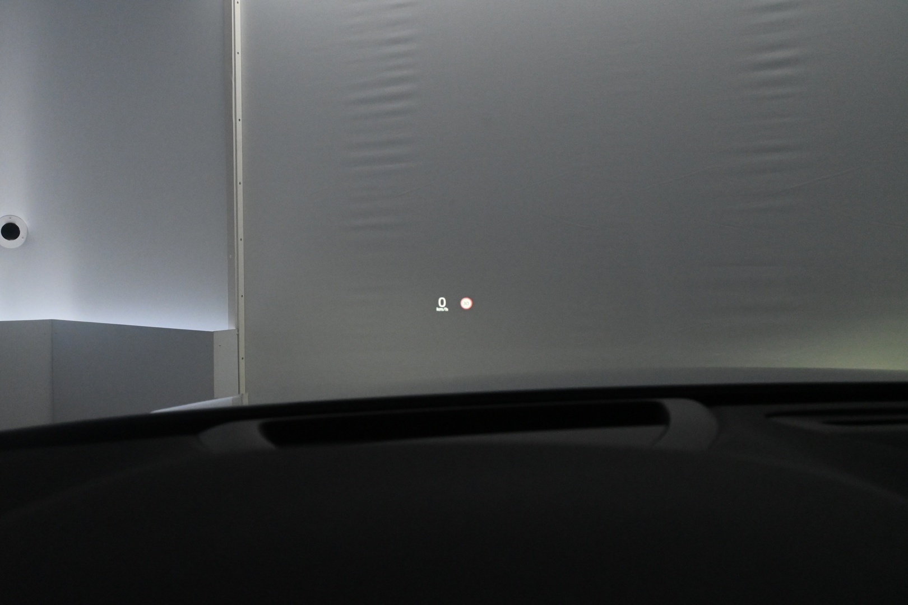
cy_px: 302
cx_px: 454
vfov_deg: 35.5
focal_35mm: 38
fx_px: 946
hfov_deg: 51.3
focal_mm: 25
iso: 4000
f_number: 10
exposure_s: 1/400
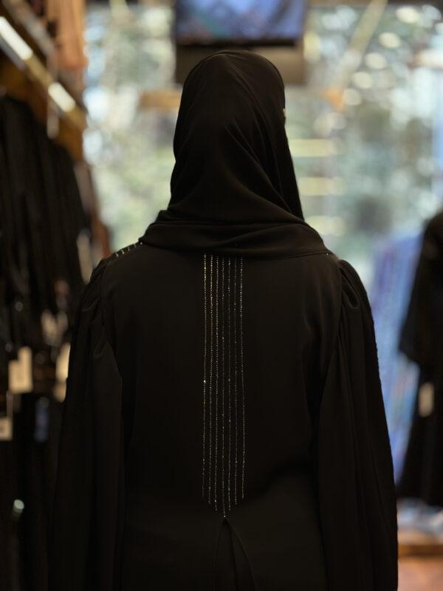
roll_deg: -1.2
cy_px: 296
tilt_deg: -0.3
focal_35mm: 48
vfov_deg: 39.7
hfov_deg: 30.3
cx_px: 222
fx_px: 819
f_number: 1.78
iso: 125
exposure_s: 1/100
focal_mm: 6.86
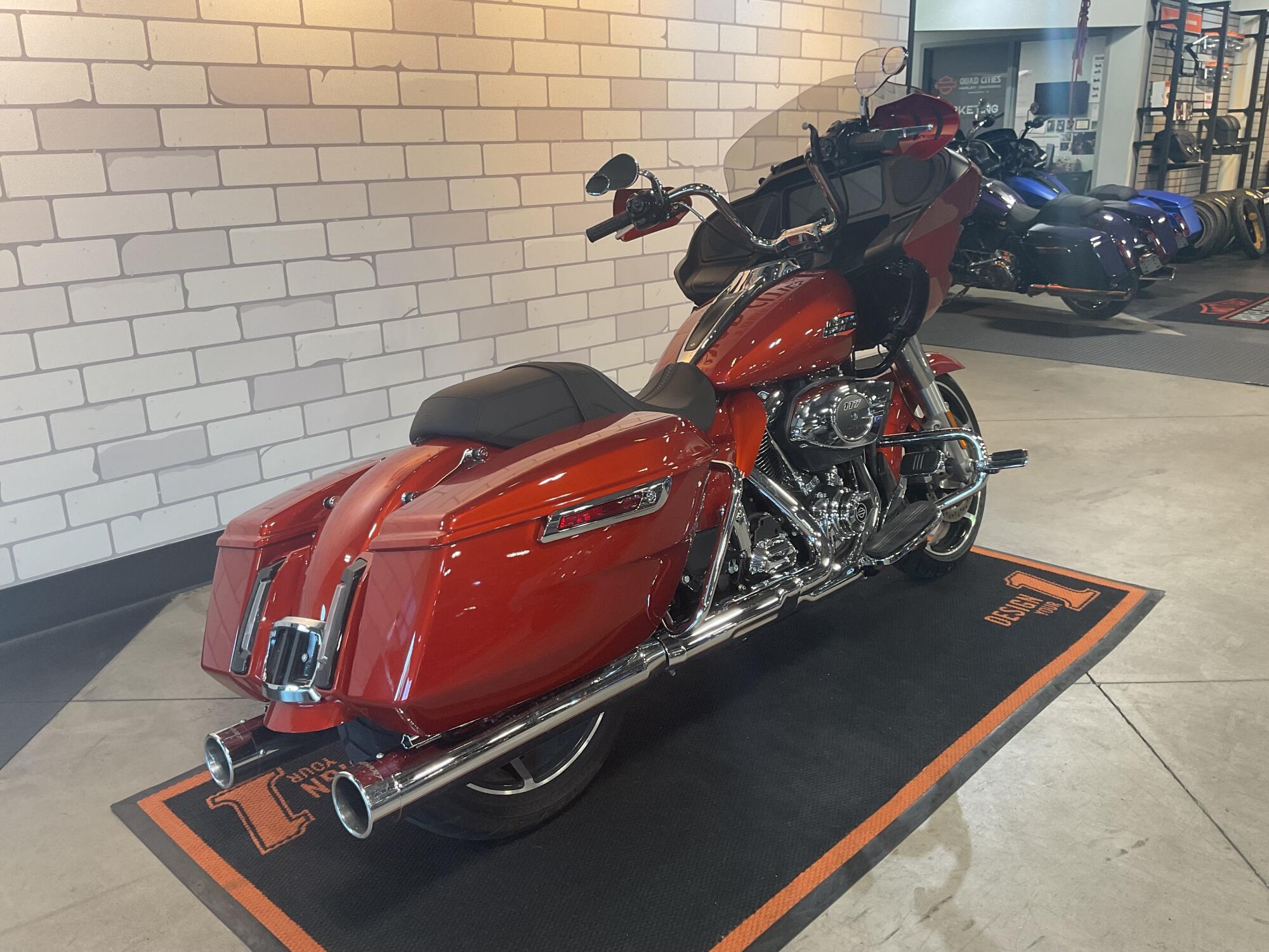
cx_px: 634
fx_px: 1063
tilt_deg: -18.1
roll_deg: +2.7
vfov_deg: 48.2
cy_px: 476
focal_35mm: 29
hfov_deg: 61.7
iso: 50
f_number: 1.8
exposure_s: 1/50
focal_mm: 3
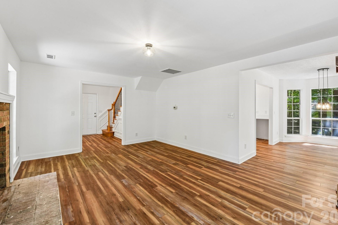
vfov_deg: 77.3
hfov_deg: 100.3
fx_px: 141
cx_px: 177
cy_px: 109
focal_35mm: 15
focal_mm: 14
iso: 200
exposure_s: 1/2.5
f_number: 11
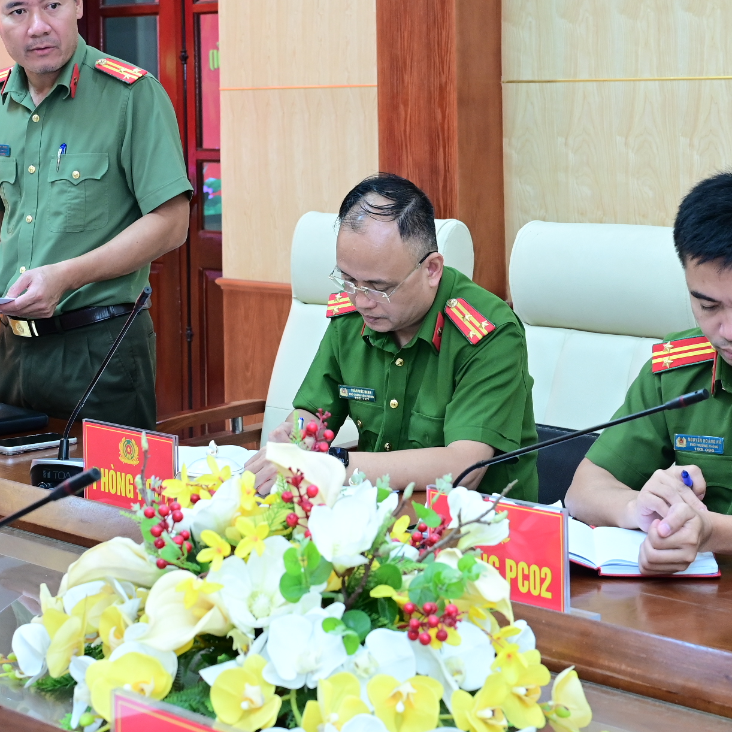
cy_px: 211
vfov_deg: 21.0
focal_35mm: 82
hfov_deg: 21.1
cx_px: 302
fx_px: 1962
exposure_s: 1/60
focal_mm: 39
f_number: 5.6
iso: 1600
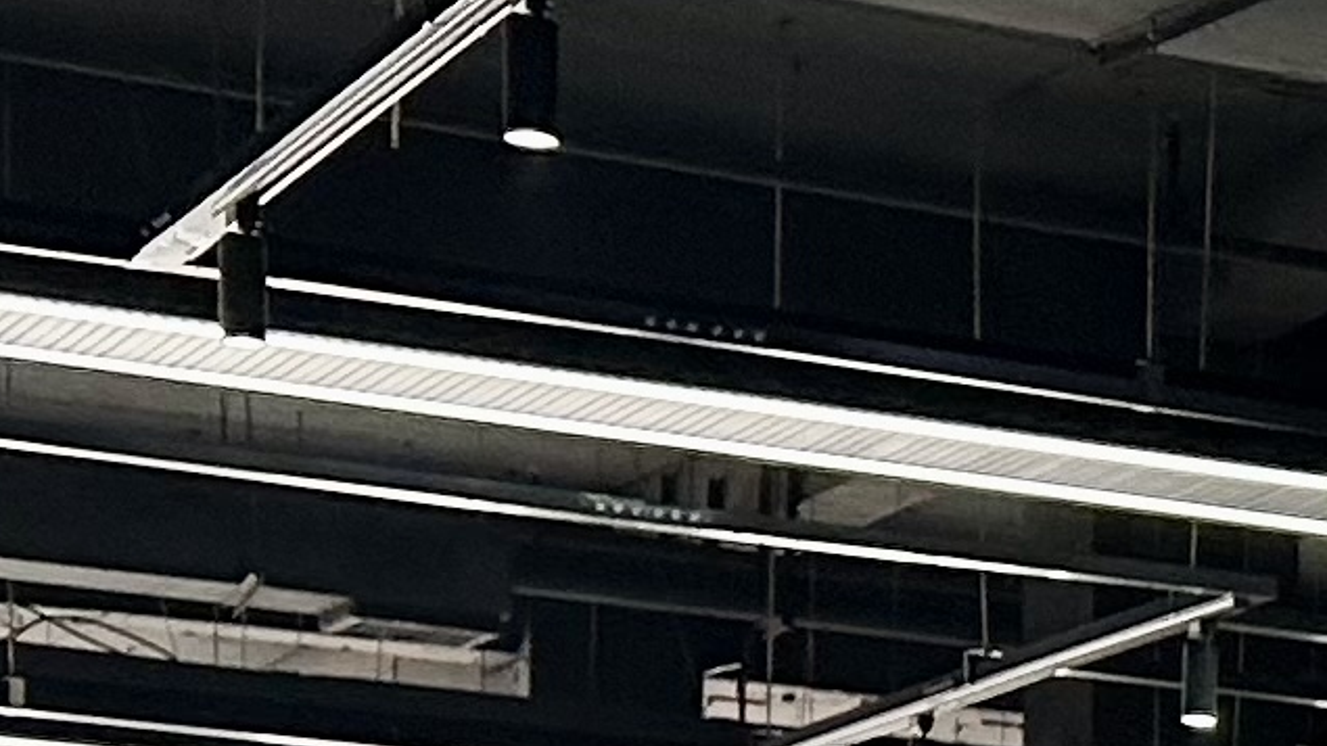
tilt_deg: -0.8
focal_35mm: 180
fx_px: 6333
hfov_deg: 10.2
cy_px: 1793
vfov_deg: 6.4
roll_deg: -0.4
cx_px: 3308
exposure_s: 1/100
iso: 100
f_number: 1.5
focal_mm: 5.7
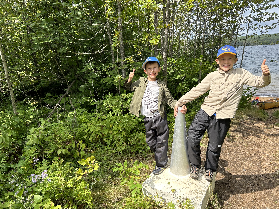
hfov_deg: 67.3
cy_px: 104
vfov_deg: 53.1
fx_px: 210
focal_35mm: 26
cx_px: 140
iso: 50
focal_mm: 5.7
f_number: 1.5
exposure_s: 1/1431
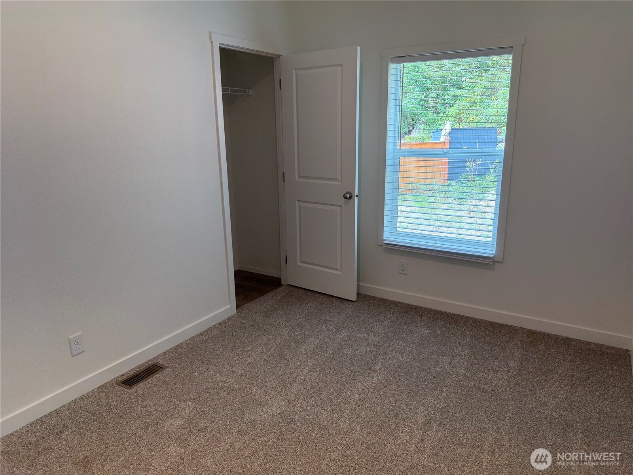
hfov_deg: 71.6
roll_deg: +1.2
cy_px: 238
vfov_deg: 56.8
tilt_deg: -14.4
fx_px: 439
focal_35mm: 24
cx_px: 316
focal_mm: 6.76
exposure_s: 1/120
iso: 125
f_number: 1.78
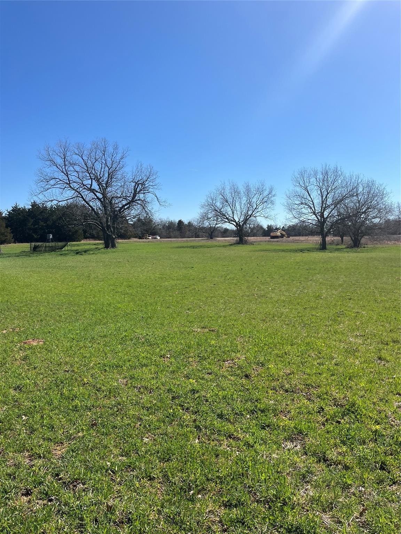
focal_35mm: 26
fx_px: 402
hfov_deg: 53.1
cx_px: 200
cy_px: 267
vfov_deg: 67.3
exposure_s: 1/3876
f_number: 1.6
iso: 50
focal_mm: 5.1
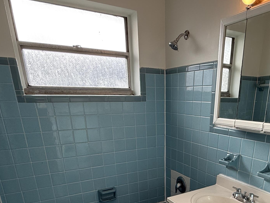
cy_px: 191
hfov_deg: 59.0
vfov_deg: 42.1
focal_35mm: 30
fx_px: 234
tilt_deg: -21.6
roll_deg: -0.1
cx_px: 173
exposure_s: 1/120
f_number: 2.2
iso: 80
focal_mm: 2.22
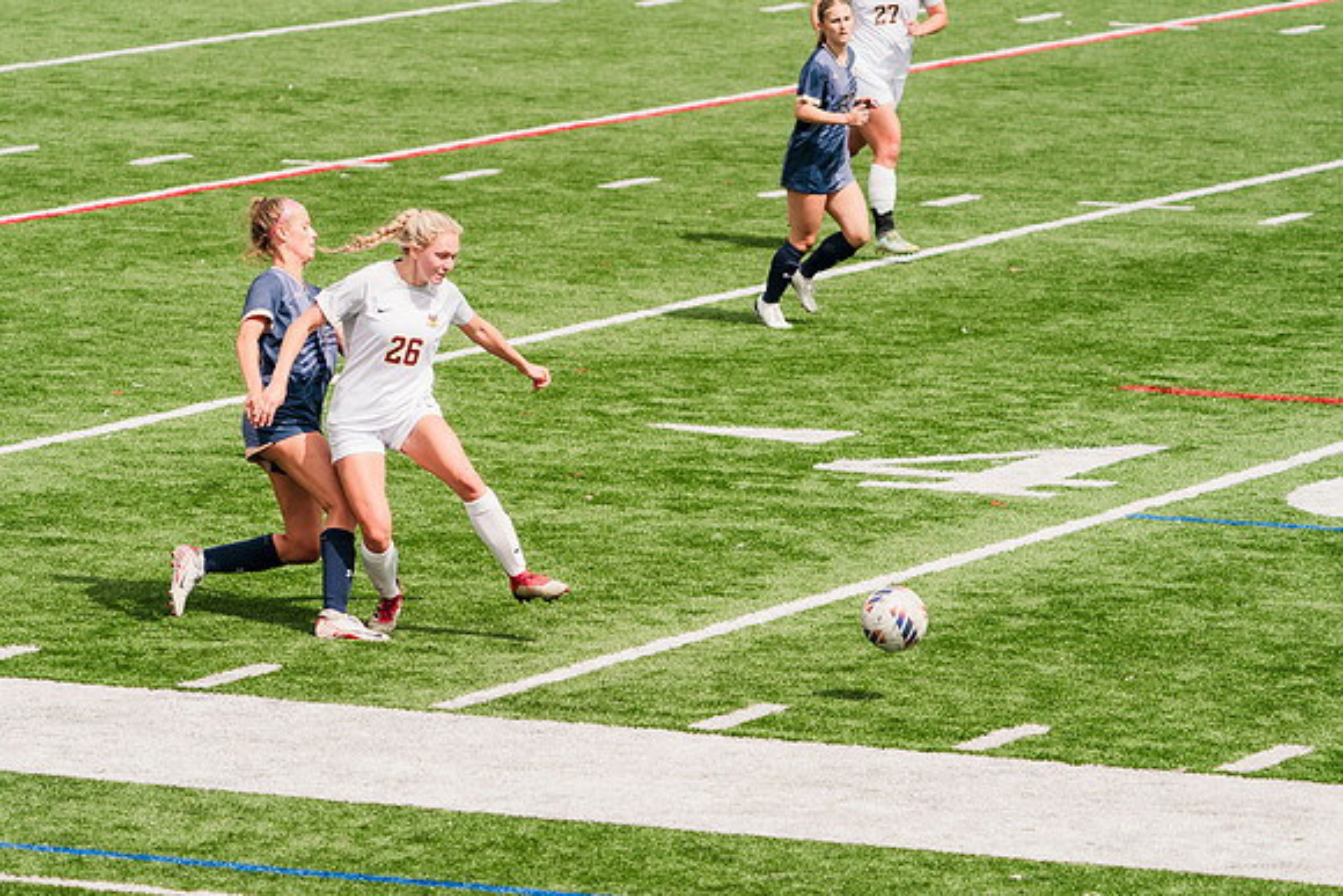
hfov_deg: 8.5
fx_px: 9016
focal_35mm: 242
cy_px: 355
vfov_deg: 5.7
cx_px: 532
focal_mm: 200
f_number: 5.6
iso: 250
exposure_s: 1/1600
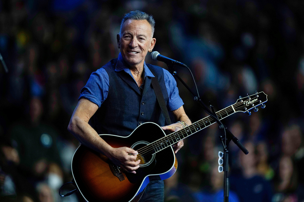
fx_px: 3376
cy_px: 101
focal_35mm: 400
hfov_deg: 5.2
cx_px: 152
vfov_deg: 3.4
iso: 1000
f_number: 2.8
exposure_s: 1/250
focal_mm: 400
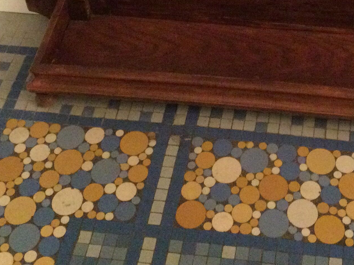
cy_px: -70
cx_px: 270
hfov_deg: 24.1
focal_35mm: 80
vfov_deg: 17.4
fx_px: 818
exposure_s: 1/17
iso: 500
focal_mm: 3.3
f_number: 2.4
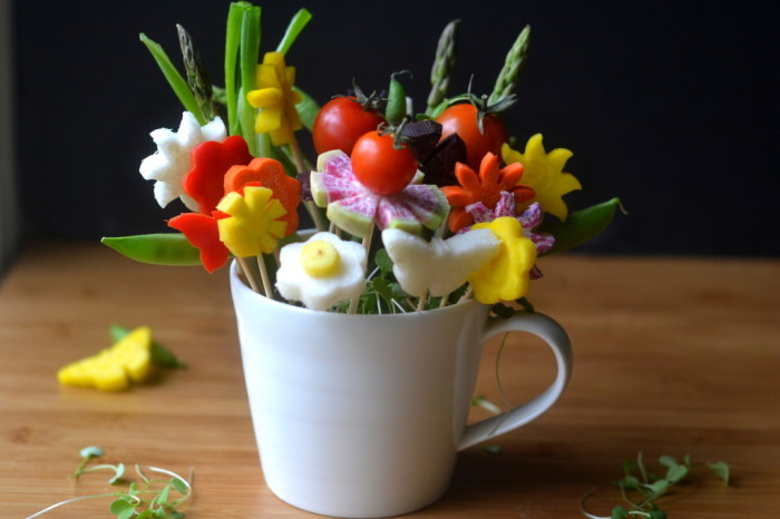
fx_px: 1624
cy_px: 260
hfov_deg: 27.0
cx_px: 390
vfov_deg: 18.2
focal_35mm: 75
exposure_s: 1/640
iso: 400
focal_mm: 50
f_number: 3.2
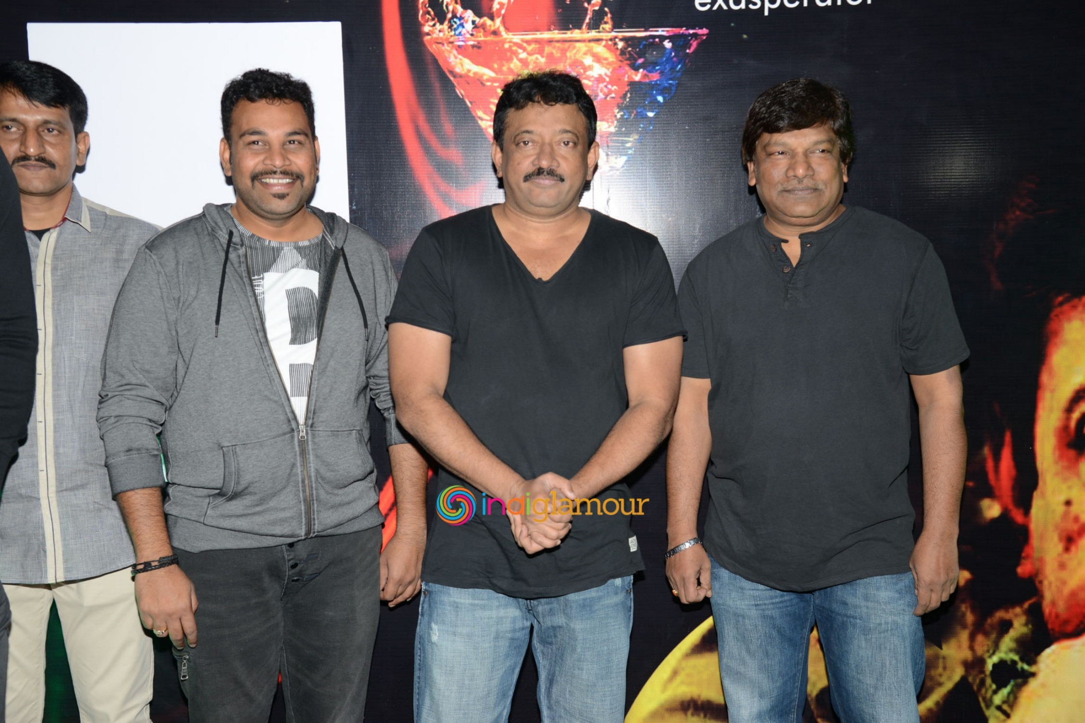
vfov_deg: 28.1
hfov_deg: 41.1
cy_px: 362
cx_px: 542
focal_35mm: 48
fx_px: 1446
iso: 400
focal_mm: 48
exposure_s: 1/125
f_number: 5.6
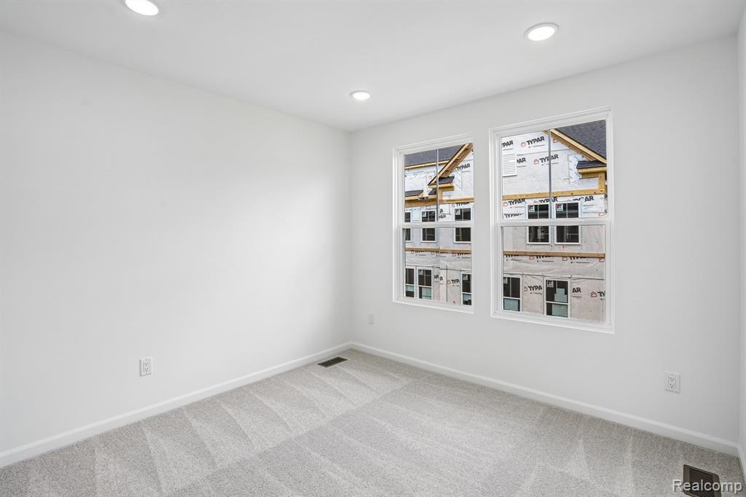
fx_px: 331
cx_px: 373
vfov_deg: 73.7
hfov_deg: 96.8
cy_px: 248
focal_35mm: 16
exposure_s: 1/200
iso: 400
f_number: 8
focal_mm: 16
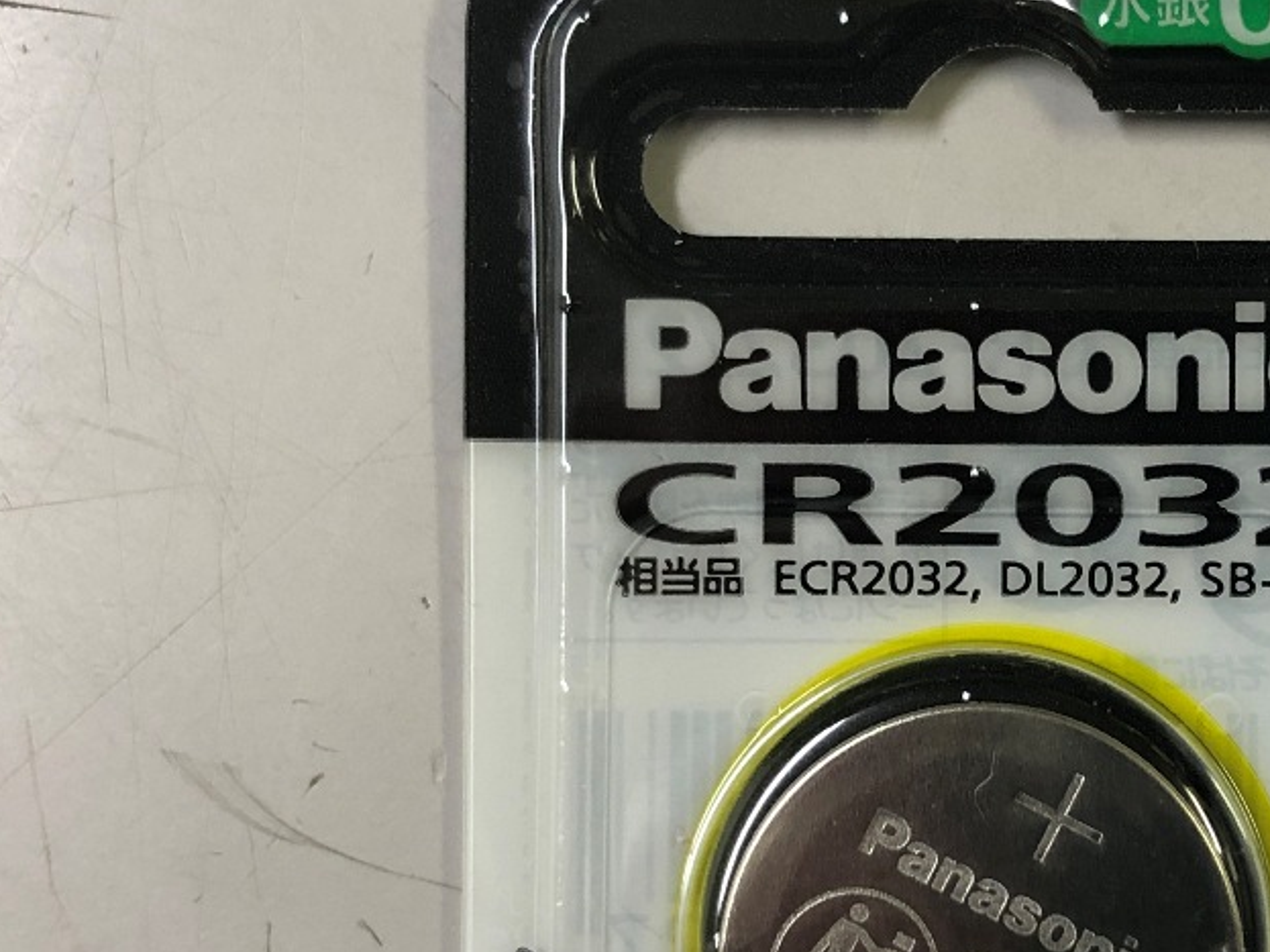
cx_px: 964
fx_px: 1687
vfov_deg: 31.2
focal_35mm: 46
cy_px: 648
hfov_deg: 40.0
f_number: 1.8
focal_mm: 3.99
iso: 32
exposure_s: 1/17
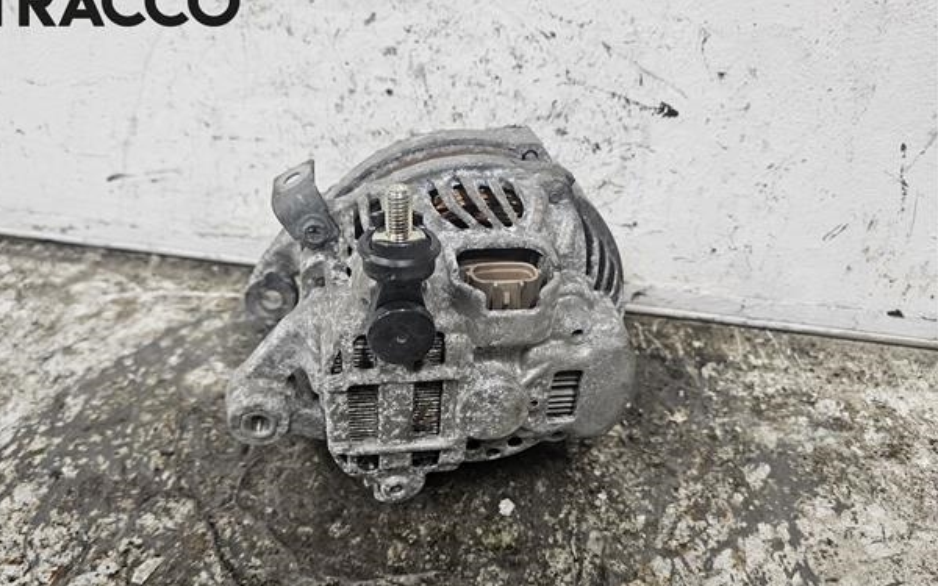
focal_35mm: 26
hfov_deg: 70.3
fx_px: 665
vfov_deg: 47.4
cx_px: 439
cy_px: 348
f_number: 1.8
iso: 400
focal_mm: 5.4
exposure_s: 1/100
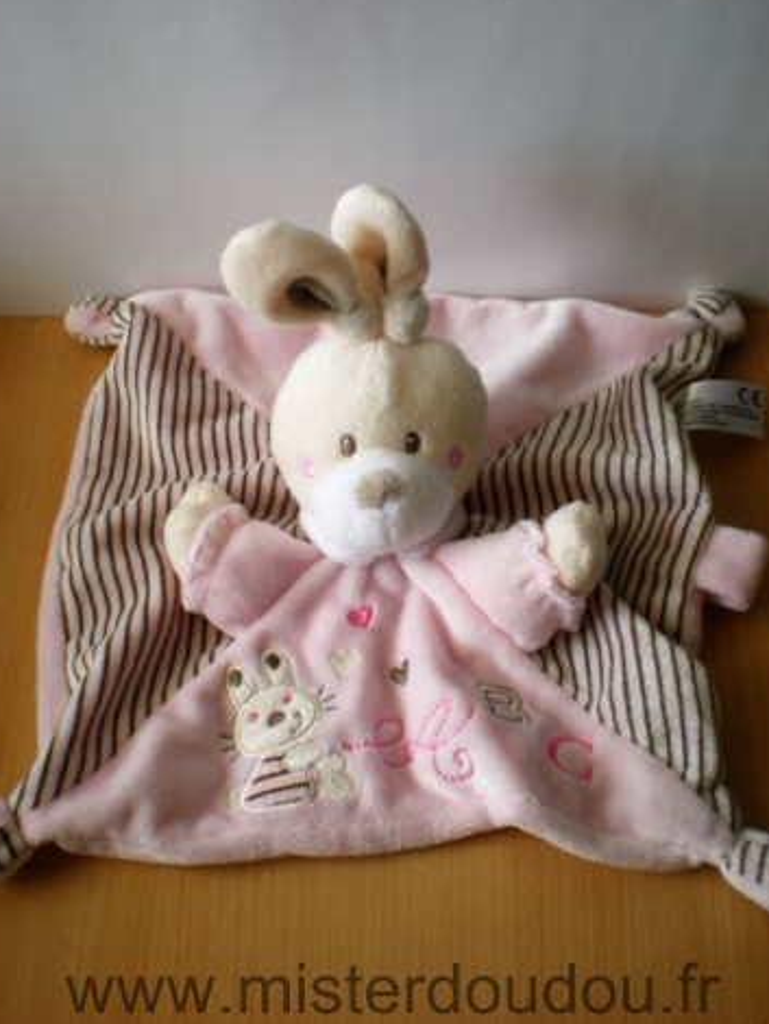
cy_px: 466
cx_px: 390
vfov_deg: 44.7
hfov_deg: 34.4
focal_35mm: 42
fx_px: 1243
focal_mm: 6.3
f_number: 3.1
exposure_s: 1/71.4
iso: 64
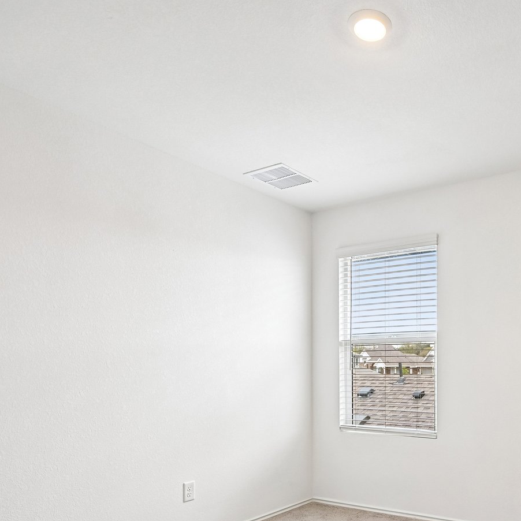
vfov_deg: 57.3
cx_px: 421
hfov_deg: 54.7
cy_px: 362
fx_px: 460
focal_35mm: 27
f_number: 8
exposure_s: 1/15
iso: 140
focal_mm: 14
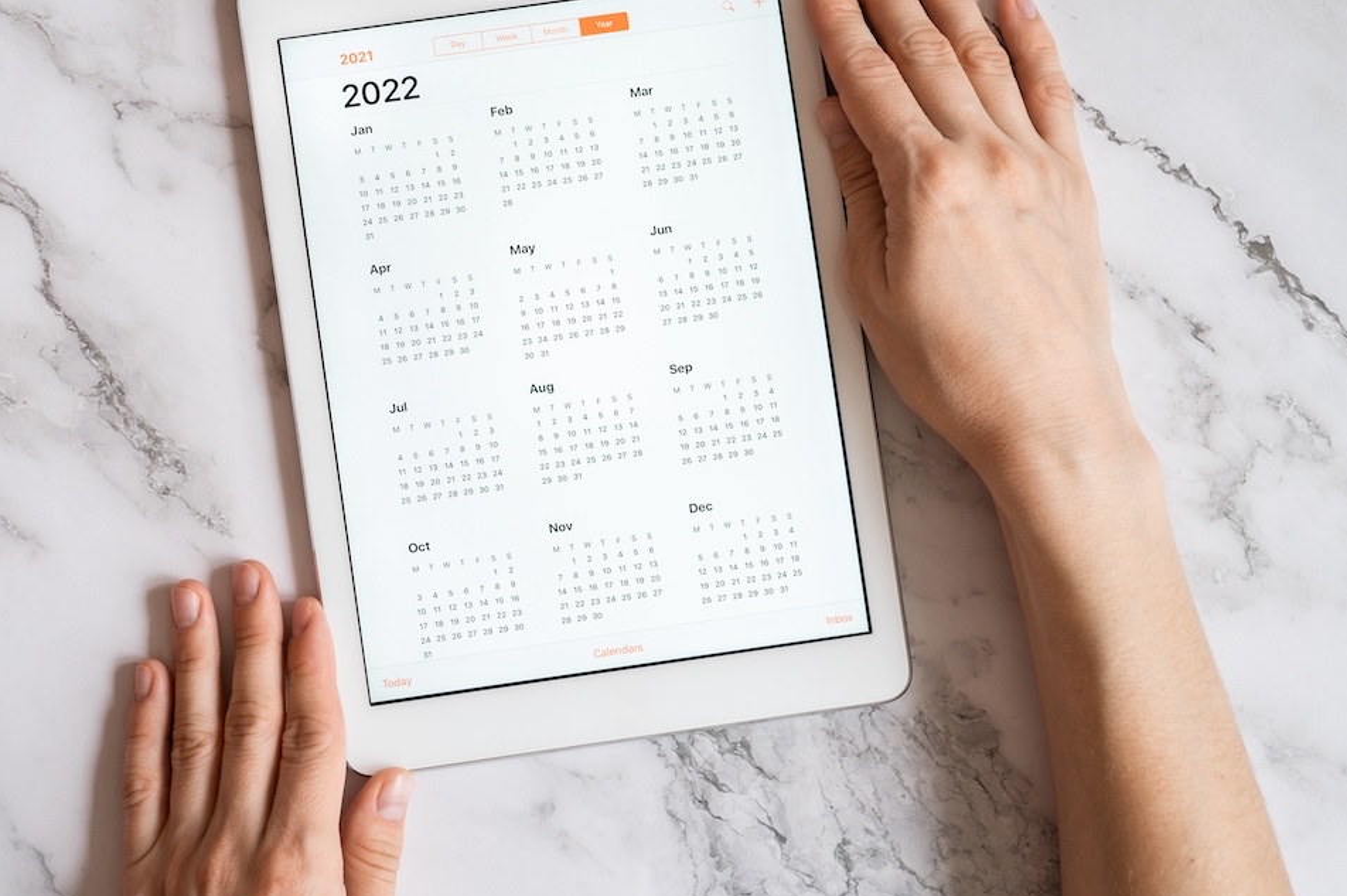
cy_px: 394
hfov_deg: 31.9
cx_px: 599
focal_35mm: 63
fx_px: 2355
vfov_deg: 21.5
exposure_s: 1/20
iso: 400
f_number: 4
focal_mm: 50
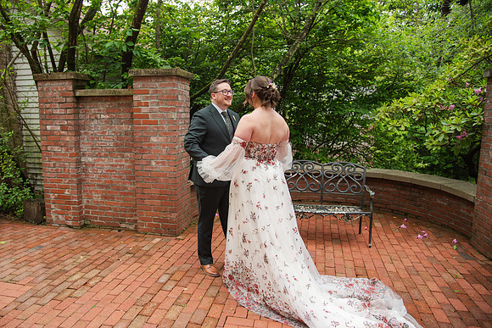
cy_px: 164
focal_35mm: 27
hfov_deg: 68.0
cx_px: 220
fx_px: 363
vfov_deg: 48.7
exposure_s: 1/400
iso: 220
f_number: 4
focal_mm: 24
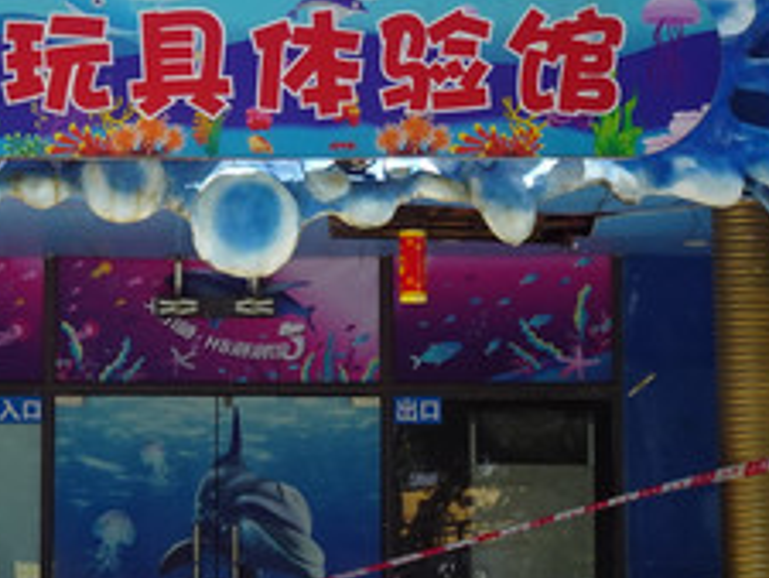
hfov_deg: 15.6
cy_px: 178
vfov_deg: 11.9
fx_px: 2778
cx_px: 137
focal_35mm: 125
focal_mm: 7.29
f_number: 4.5
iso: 80
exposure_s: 1/160
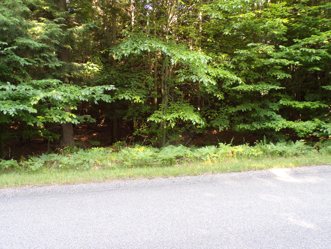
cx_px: 174
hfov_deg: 58.3
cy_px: 99
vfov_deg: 45.2
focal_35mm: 31
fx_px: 296
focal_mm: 4.3
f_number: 3
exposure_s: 1/34
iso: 101
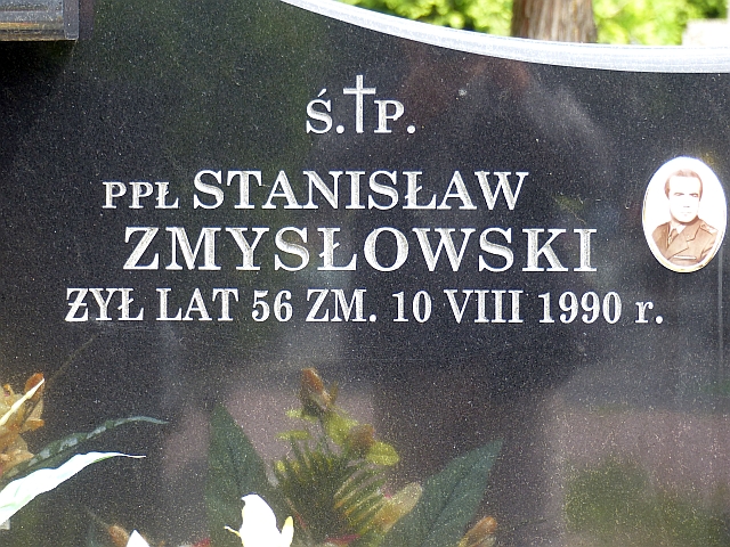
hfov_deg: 10.9
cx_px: 365
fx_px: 3817
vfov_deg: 8.2
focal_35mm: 181
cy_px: 274
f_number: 2.8
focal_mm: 32.5
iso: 100
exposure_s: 1/125
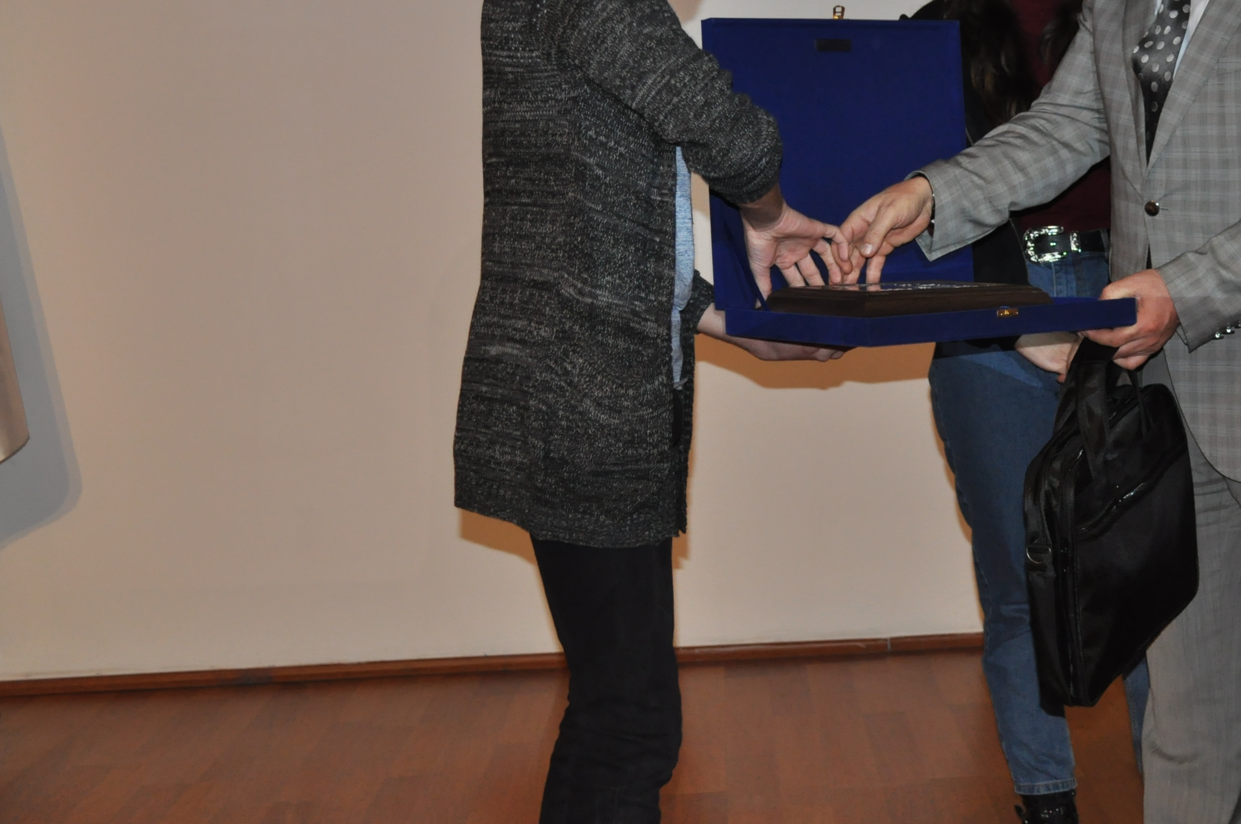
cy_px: 248
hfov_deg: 28.2
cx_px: 894
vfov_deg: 19.1
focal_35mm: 71
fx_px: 2444
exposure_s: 1/60
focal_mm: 30
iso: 800
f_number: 4.5
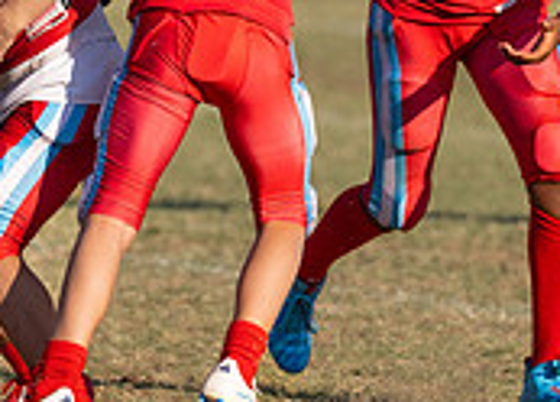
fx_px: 11688
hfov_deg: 2.7
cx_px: 128
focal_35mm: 734
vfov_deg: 2.0
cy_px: -57
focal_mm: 200
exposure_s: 1/2500
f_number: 3.2
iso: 125
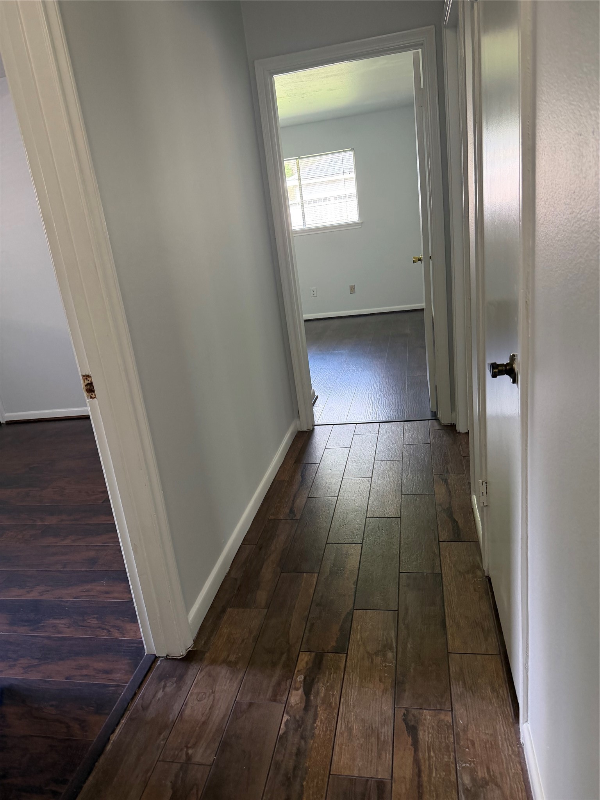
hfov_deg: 56.8
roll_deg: +7.3
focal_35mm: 24
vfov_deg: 71.6
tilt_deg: -17.4
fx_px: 555
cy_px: 400
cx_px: 300
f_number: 1.78
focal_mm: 6.76
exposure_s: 1/60
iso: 250
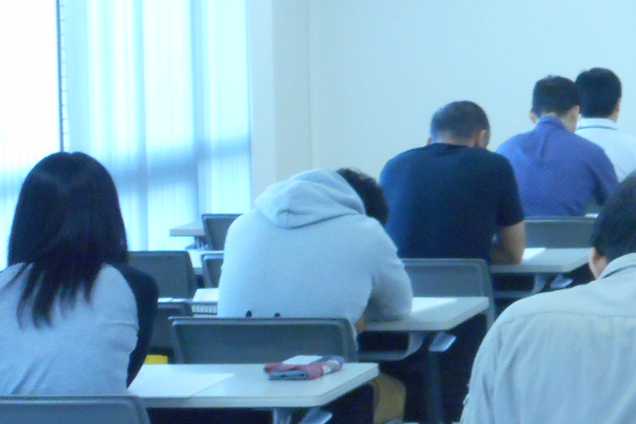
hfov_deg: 13.1
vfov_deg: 9.3
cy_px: 94
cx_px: 1007
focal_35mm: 147
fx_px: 2597
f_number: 4.7
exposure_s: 1/30
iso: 400
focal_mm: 7.9
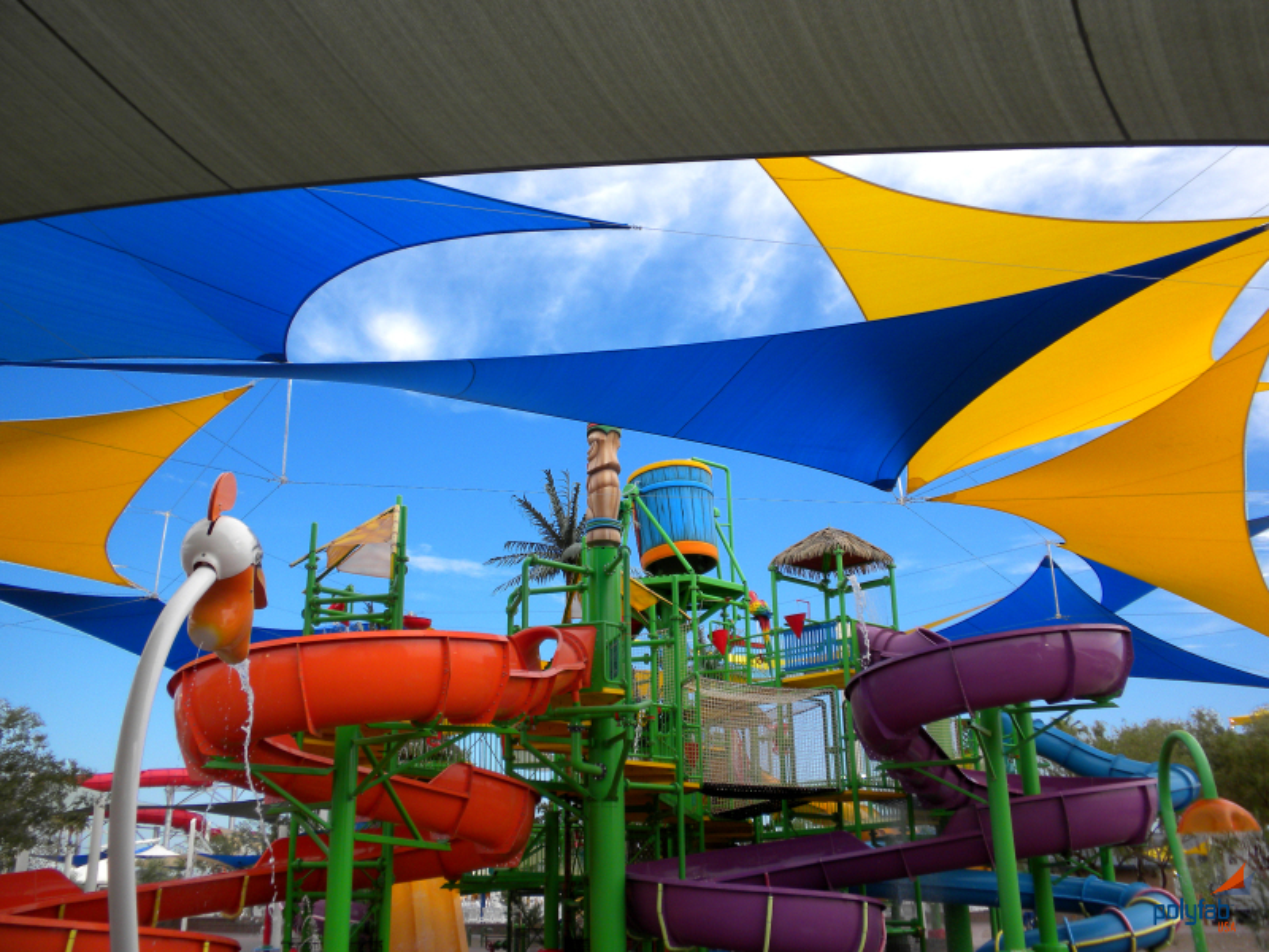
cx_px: 634
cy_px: 476
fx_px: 1356
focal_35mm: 37
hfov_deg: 50.1
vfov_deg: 38.7
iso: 64
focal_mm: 6.6
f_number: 3.5
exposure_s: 1/378
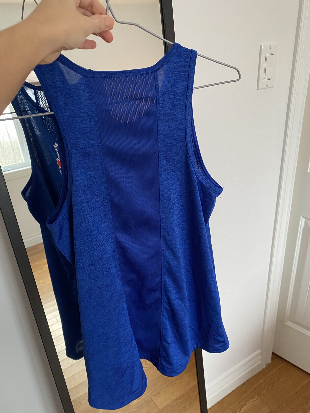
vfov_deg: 67.3
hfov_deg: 53.1
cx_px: 155
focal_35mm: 26
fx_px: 310
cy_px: 206
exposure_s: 1/60
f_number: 1.8
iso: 400
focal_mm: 4.25
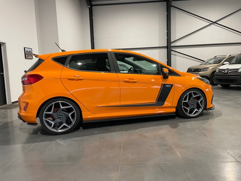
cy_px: 90
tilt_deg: -6.7
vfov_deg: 53.1
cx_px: 120
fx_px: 181
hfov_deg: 67.3
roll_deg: +2.2
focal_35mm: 26
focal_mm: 4.2
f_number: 1.6
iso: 100
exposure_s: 1/50
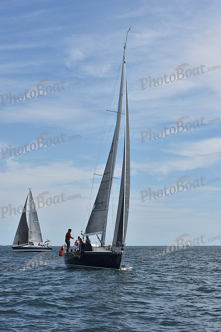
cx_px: 110
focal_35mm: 78
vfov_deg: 26.0
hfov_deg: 17.5
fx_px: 718
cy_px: 166
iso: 320
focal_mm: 78
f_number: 11
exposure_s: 1/1000
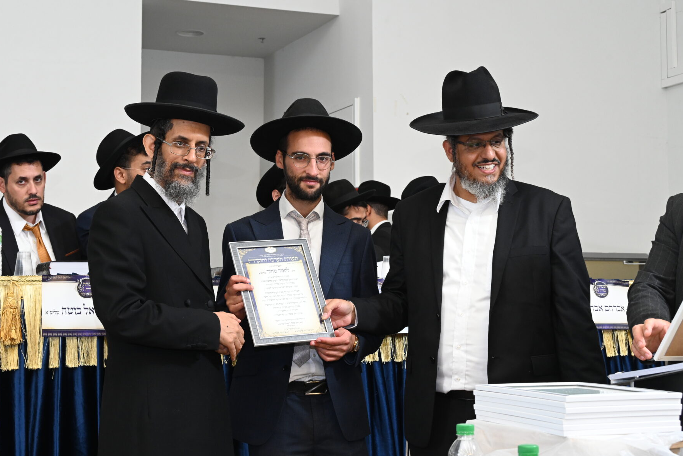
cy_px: 205
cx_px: 316
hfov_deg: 33.9
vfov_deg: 23.0
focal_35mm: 59
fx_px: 1119
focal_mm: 51
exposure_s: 1/125
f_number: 9
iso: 1600
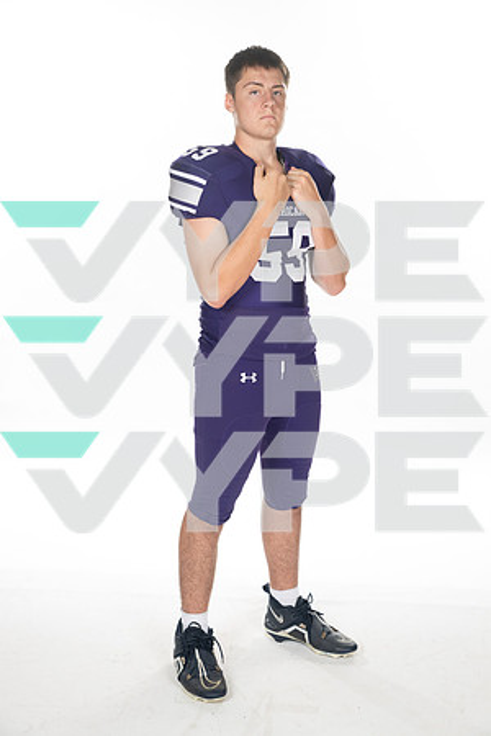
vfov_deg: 38.2
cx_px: 246
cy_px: 368
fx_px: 1064
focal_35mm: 52
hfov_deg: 26.0
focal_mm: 52
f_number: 7.1
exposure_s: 1/320
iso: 800
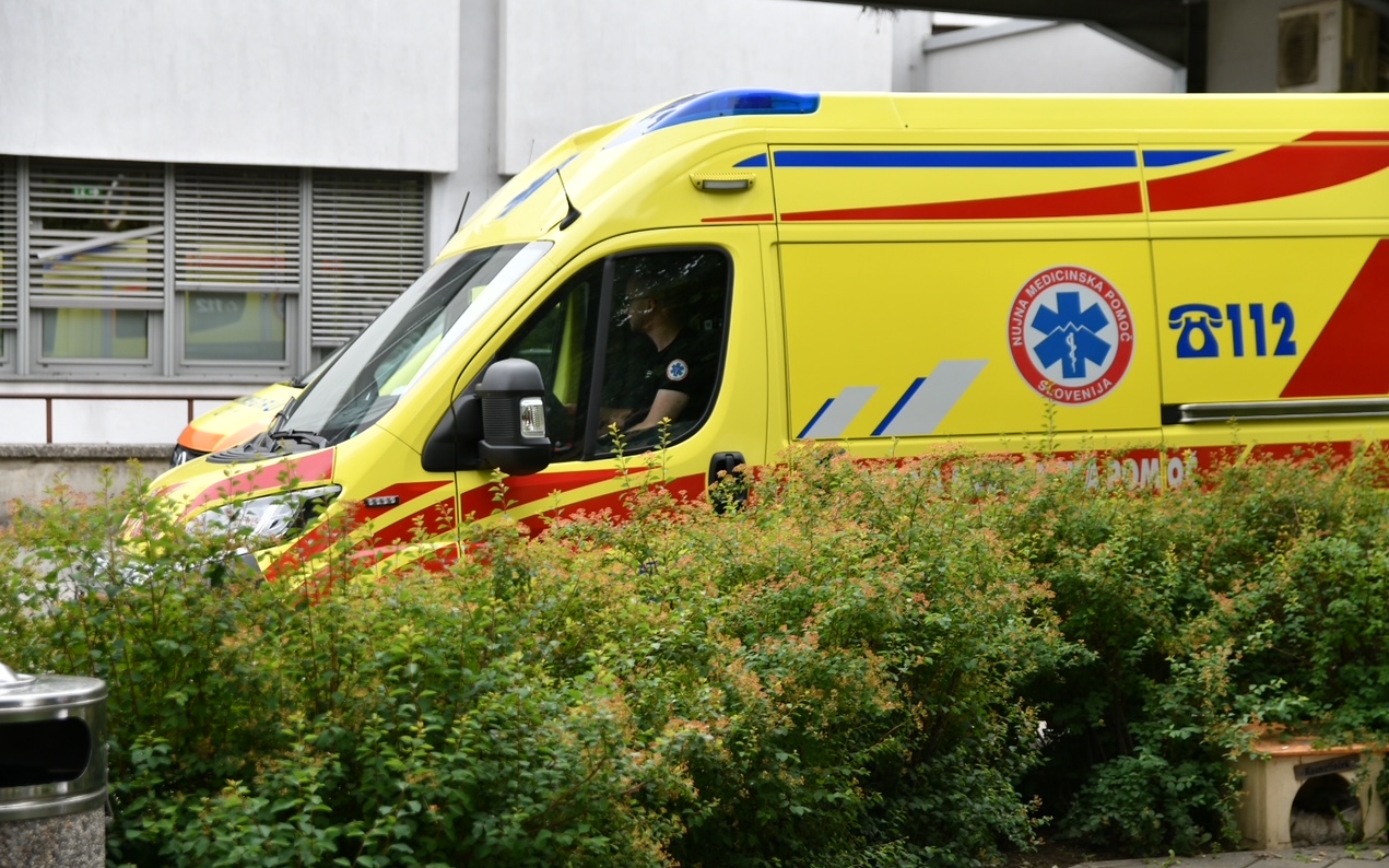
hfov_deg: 26.8
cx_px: 696
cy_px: 429
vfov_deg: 16.9
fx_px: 2914
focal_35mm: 77
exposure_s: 1/500
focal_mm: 50
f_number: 2.8
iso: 200
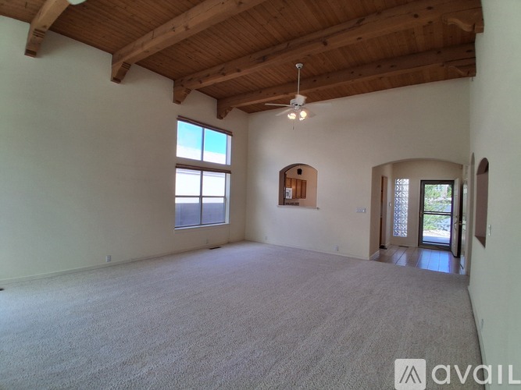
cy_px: 195
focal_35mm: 17
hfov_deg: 91.0
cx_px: 260
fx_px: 256
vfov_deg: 74.7
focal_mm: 1.4
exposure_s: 1/155
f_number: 2.2
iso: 50
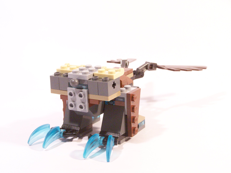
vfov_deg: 19.6
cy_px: 86
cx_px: 116
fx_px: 500
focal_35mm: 75
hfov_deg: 26.0
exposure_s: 1/30
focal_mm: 12.4
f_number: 3.6
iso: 400
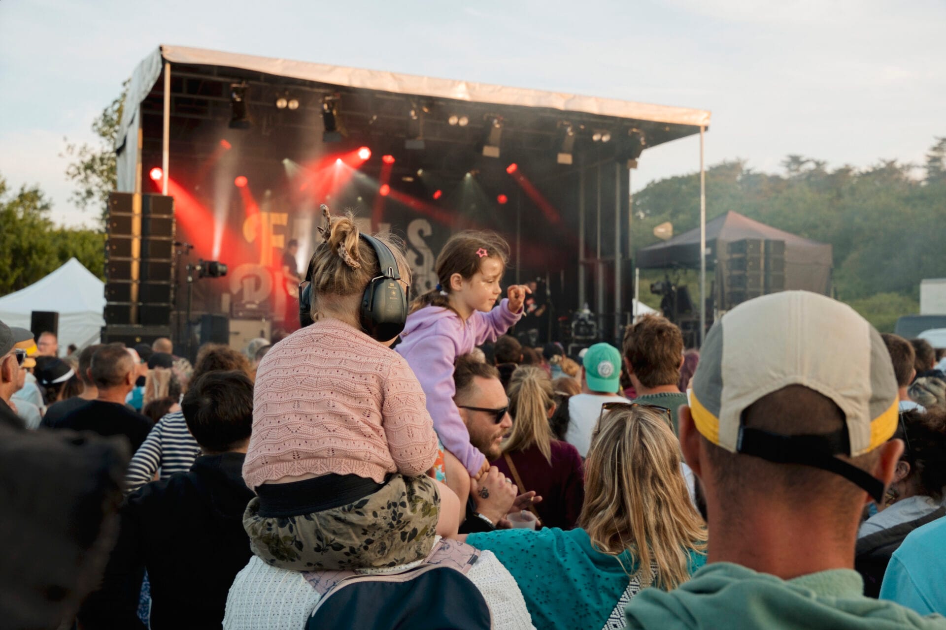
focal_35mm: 39
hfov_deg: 49.1
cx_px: 473
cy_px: 315
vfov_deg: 33.9
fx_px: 1035
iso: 500
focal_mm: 39.4
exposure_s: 1/250
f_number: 6.3
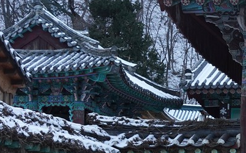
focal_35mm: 142
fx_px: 952
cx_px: 398
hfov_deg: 13.6
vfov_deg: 9.2
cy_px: 158
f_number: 9
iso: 500
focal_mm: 28
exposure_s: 1/100
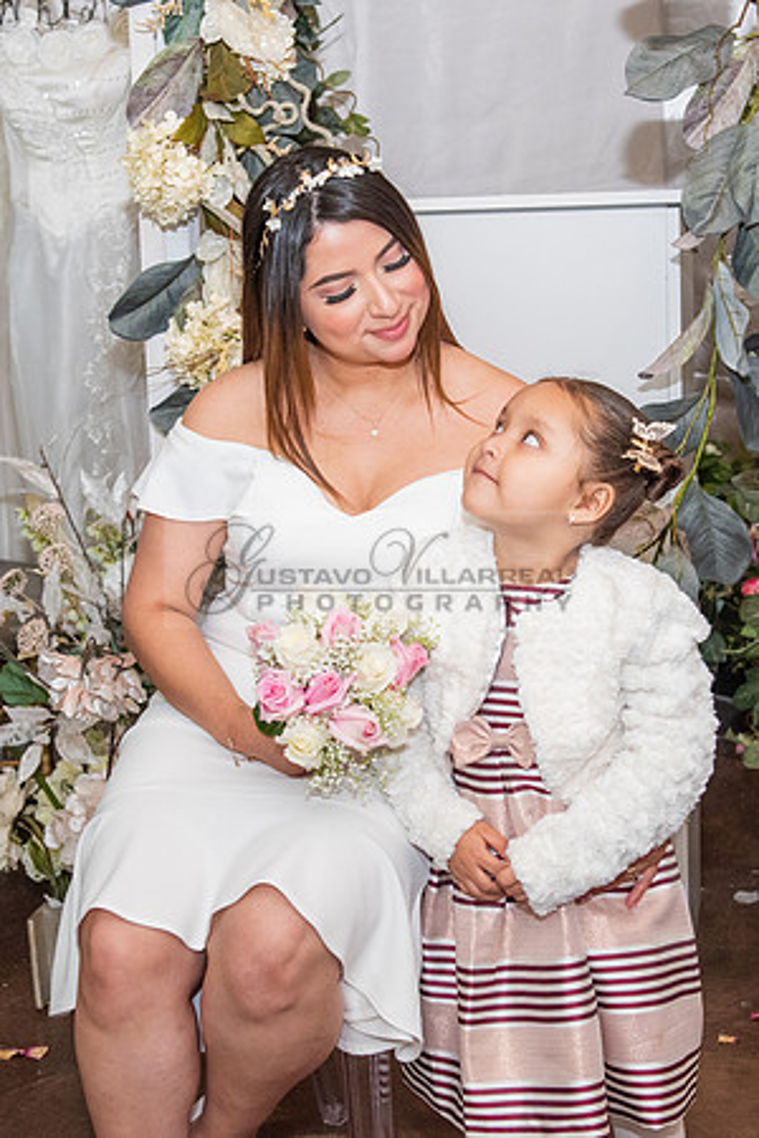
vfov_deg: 29.9
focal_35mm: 67
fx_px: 2133
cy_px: 529
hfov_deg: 20.2
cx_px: 364
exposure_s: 1/125
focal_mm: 42
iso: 1600
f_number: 4.5
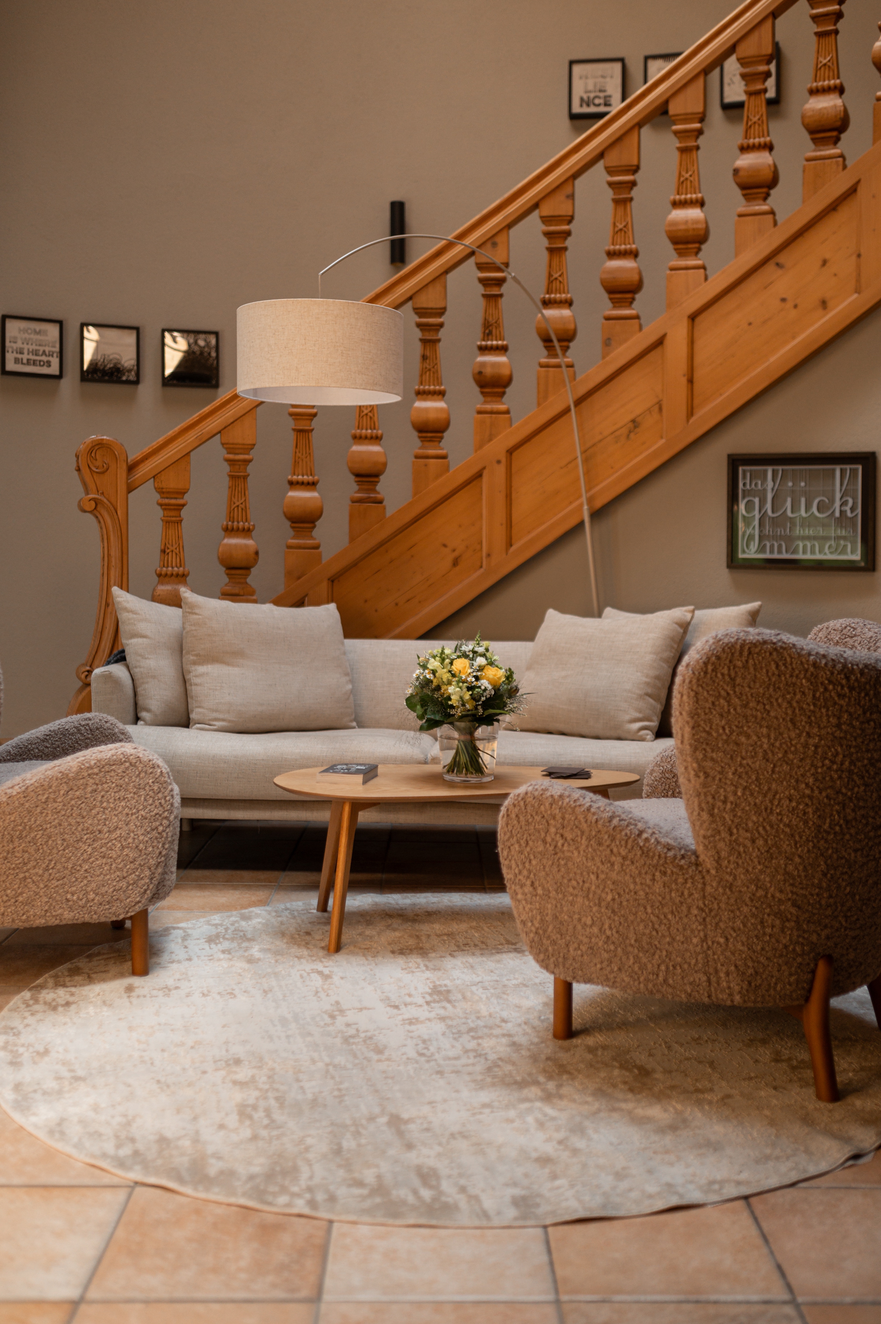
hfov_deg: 37.8
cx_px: 440
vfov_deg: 54.5
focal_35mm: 35
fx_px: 1286
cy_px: 662
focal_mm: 35
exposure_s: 1/1250
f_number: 1.4
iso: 800
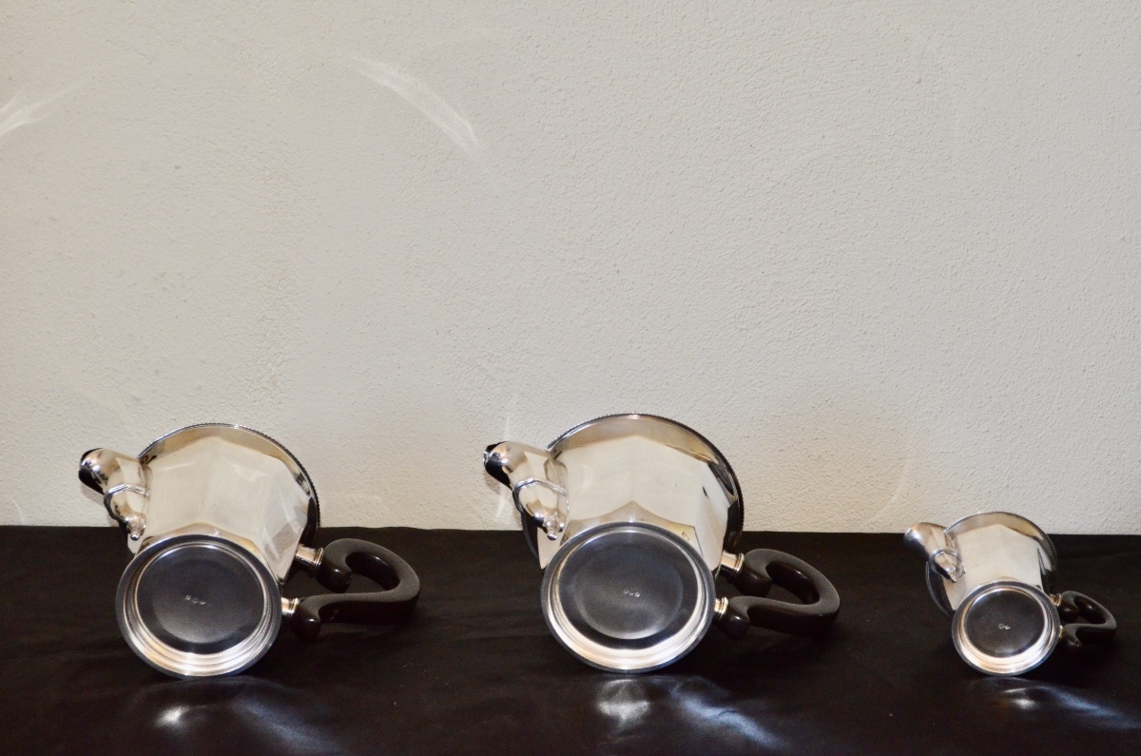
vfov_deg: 16.5
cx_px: 570
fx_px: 2610
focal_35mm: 82
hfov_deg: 24.7
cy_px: 378
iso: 2000
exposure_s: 1/60
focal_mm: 55
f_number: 5.6
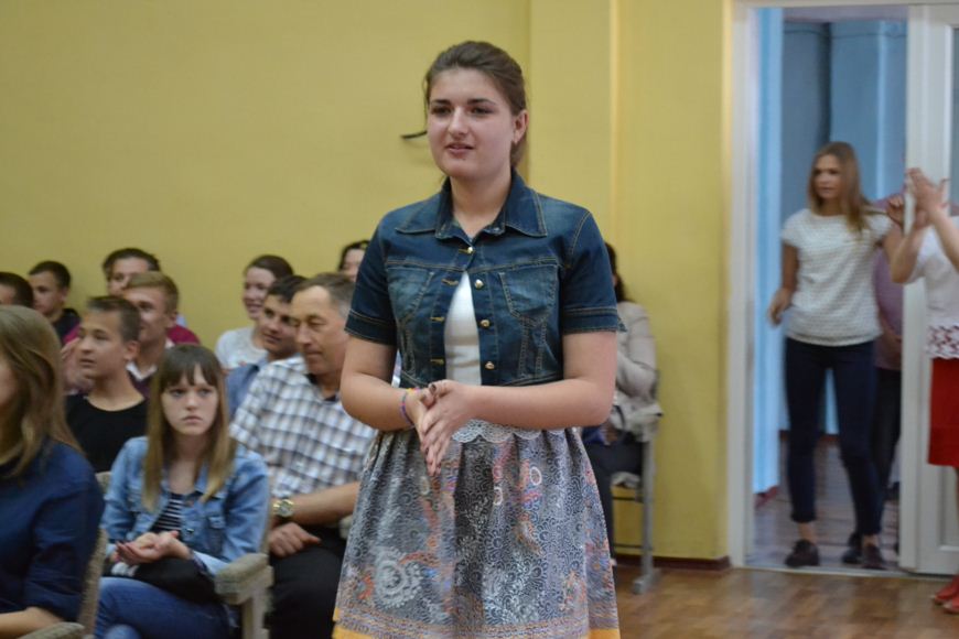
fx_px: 2198
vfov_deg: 16.6
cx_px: 480
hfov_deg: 24.6
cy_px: 320
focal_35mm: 82
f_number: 5.6
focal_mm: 55
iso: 3200
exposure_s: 1/25
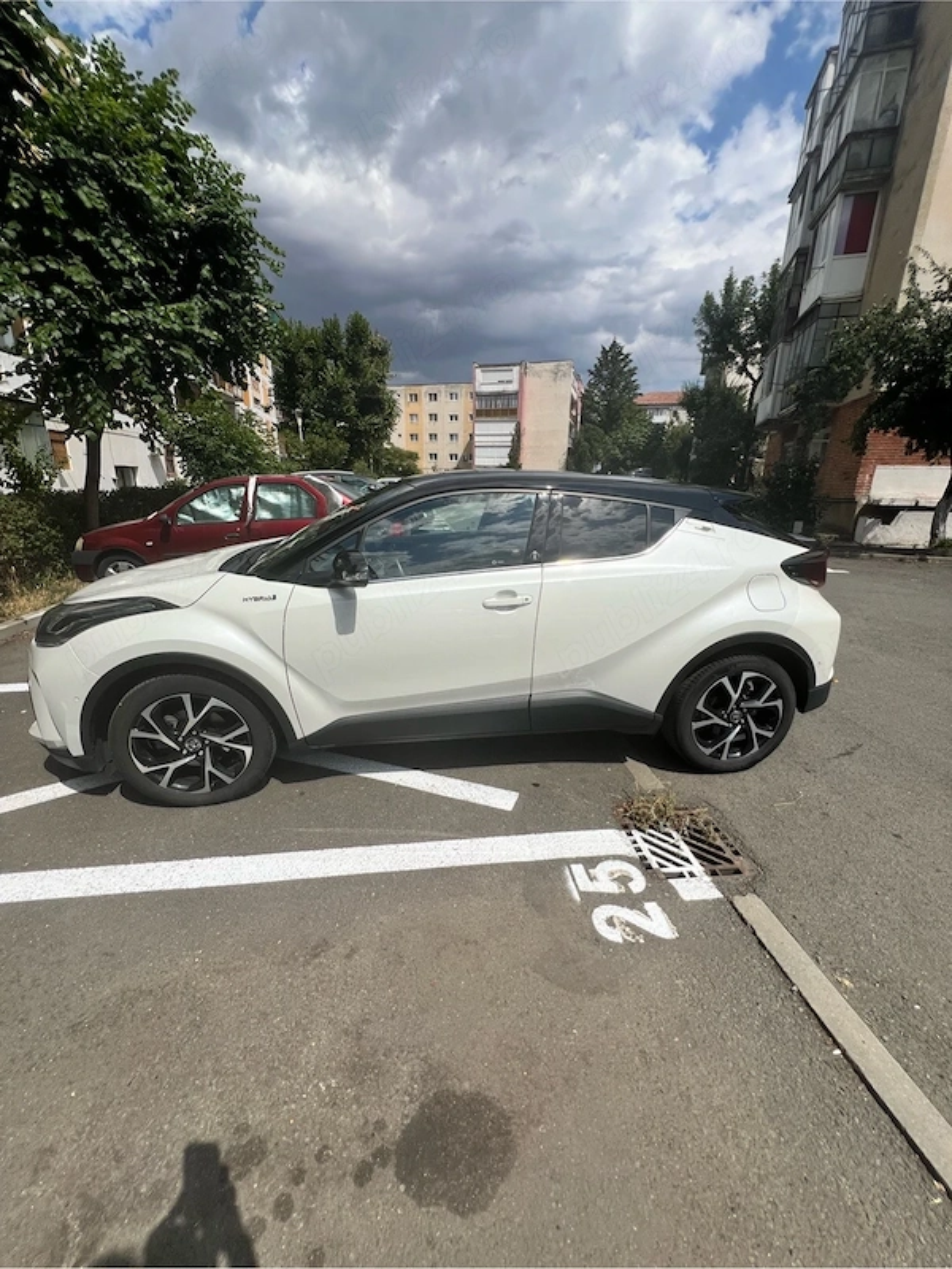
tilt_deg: -16.0
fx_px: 477
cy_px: 634
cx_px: 476
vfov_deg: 106.2
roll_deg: -1.7
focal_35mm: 13
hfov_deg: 89.9
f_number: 1.8
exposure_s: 1/3650
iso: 32
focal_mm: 1.57
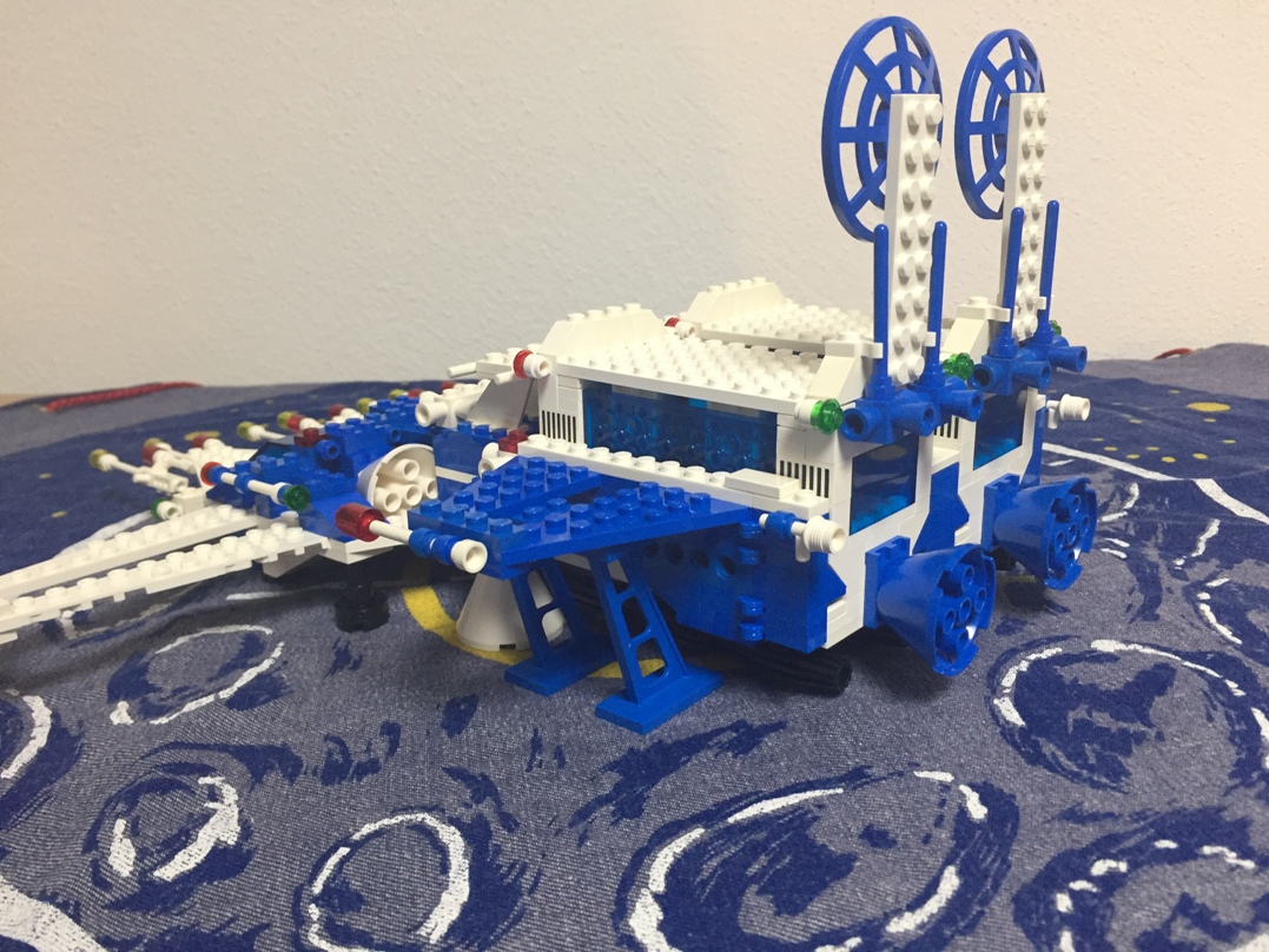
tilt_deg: -16.8
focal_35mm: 29
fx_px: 1063
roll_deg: +2.2
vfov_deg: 48.2
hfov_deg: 61.7
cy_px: 476
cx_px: 634
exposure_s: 1/33
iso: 160
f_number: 2.2
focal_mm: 4.15
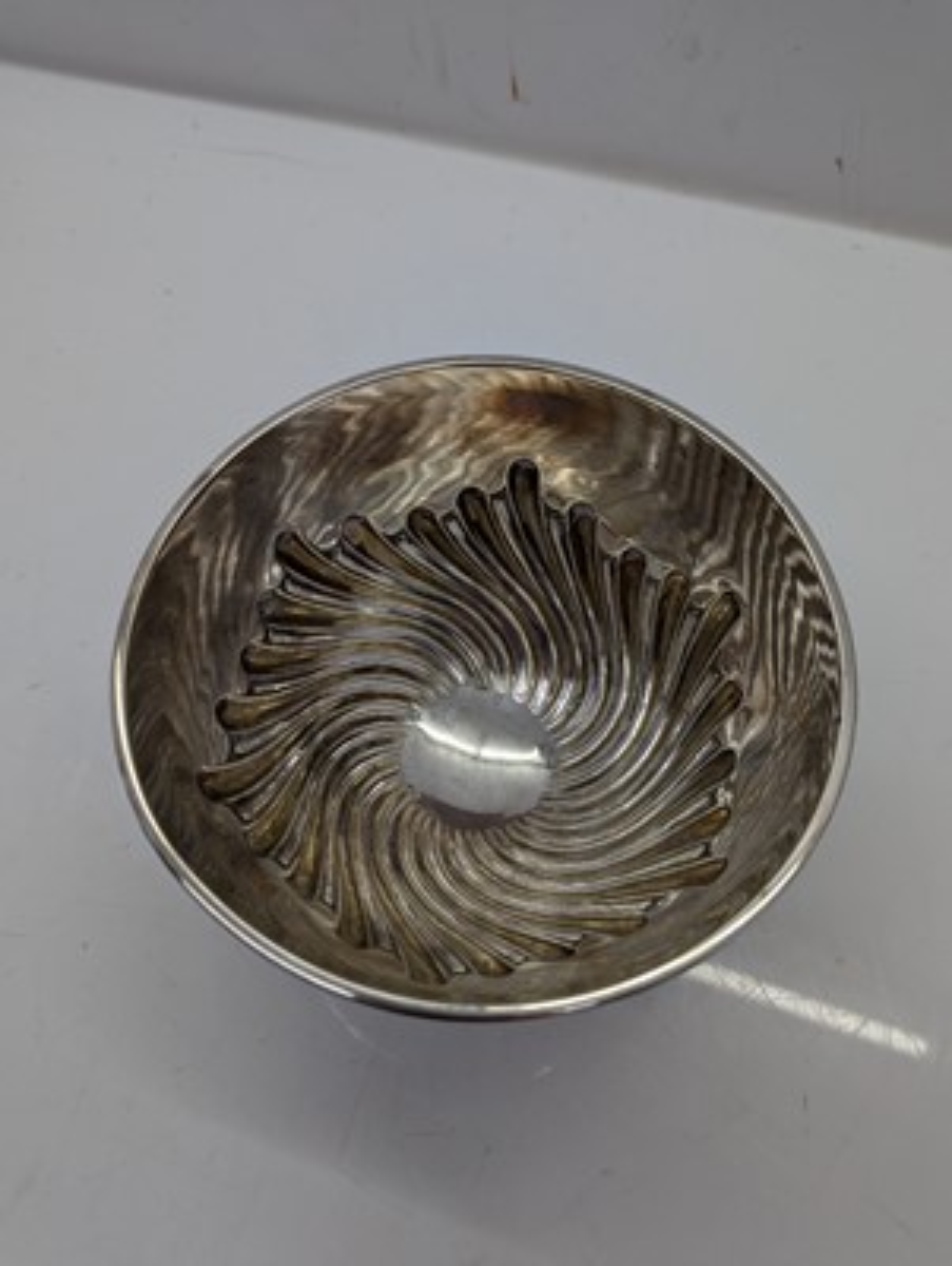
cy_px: 633
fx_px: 878
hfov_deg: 56.9
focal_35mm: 24
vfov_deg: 71.5
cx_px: 476
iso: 38
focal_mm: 6.81
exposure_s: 1/188
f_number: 1.85
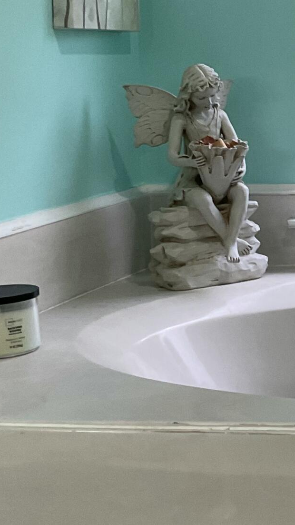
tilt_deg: -4.6
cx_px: 518
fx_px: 1196
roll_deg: -1.8
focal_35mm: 86
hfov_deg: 12.9
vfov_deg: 24.5
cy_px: 153
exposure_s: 1/60
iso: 40
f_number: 1.8
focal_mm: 3
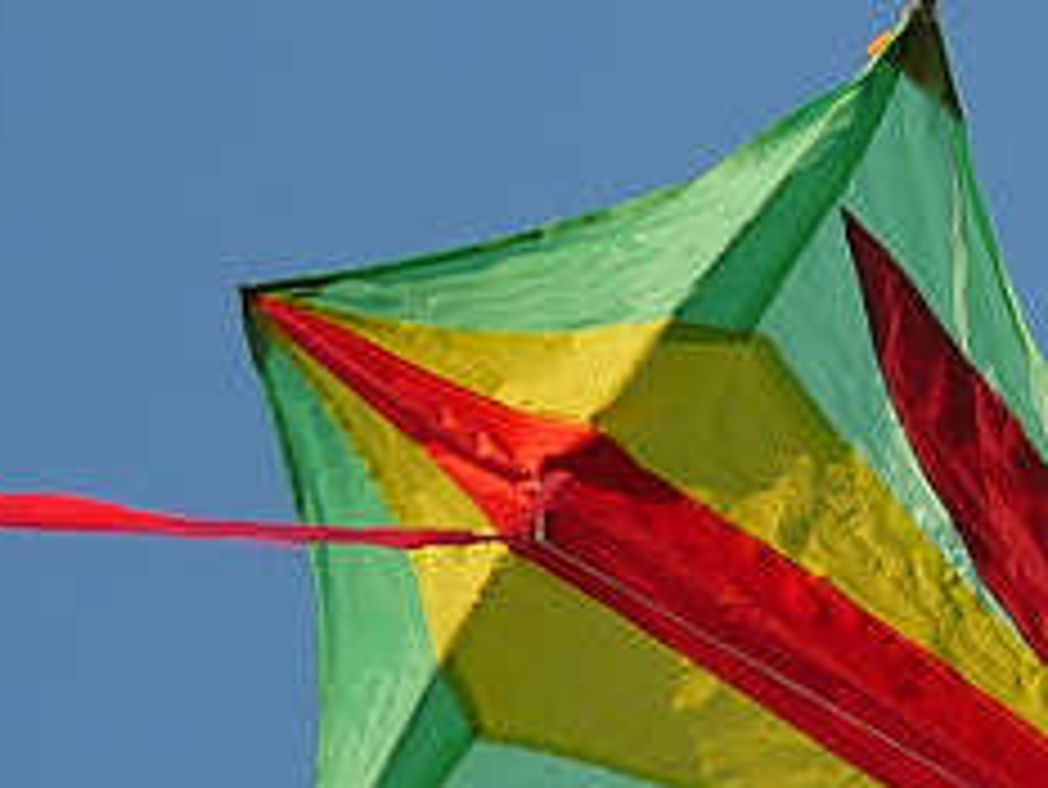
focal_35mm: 439
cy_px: 288
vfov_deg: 3.4
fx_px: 13298
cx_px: 2163
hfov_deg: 4.4
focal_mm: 32
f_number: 5
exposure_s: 1/400
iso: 200
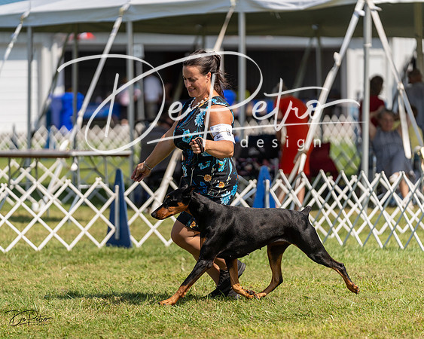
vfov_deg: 8.8
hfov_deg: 11.0
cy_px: 170
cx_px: 212
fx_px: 2204
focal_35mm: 176
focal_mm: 156
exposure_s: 1/3200
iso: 200
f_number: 2.8
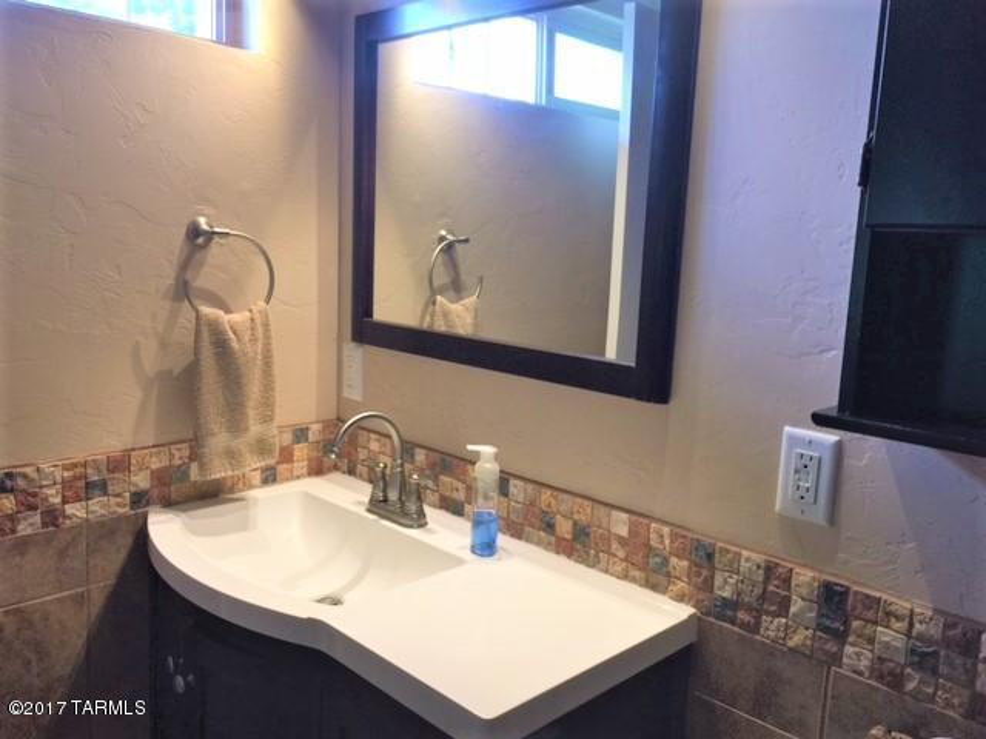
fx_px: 826
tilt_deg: -9.1
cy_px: 370
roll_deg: -3.6
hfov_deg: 61.7
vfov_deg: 48.2
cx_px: 493
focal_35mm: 29
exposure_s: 1/30
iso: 32
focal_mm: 4.15
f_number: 2.2
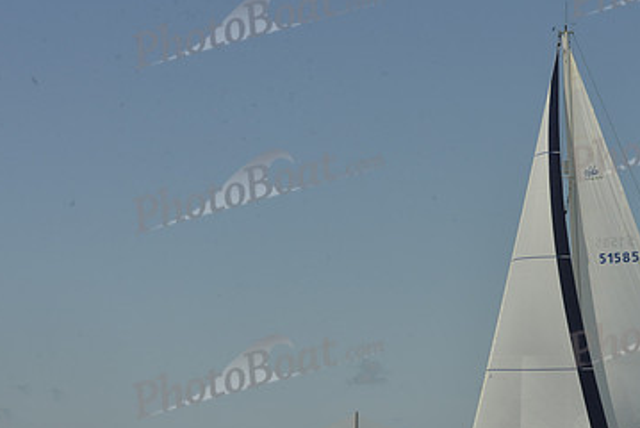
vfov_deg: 12.1
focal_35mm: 113
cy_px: 254
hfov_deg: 18.0
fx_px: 2010
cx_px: 478
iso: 280
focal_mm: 70
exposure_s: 1/500
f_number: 18
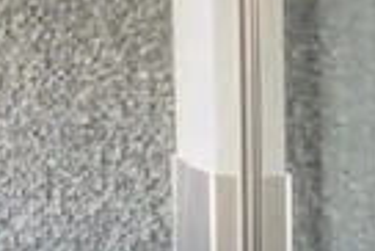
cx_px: -543
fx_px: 1043
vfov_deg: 13.7
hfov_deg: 13.8
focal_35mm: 100
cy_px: 113
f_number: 4
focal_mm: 16
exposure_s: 1/320
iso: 1250
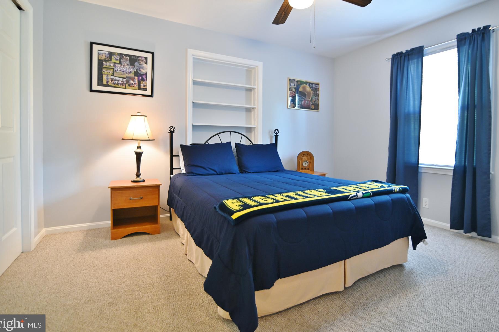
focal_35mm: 18
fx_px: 249
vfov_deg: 67.1
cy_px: 147
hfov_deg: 89.9
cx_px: 266
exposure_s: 1/125
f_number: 2.8
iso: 1250
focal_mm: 16
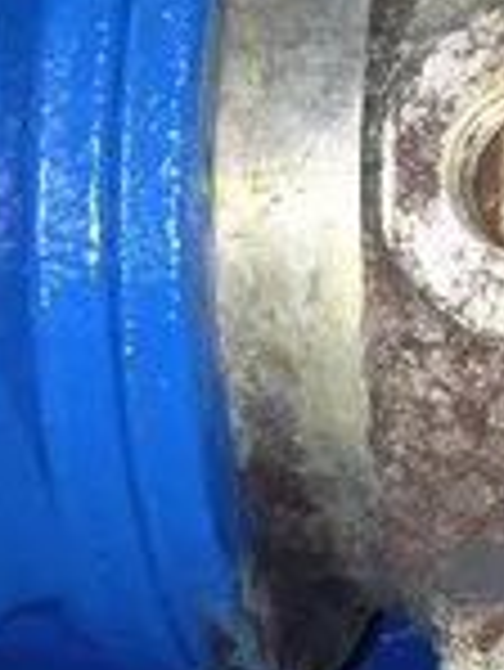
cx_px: 585
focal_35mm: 94
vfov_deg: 20.8
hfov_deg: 15.3
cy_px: 265
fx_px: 1822
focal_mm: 4.28
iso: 50
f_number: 2.4
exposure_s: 1/39
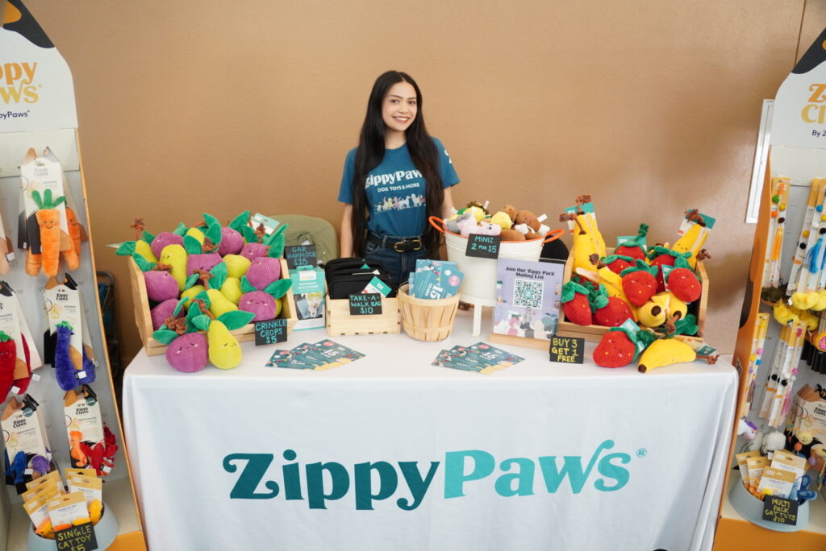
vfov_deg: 48.0
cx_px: 413
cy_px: 276
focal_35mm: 27
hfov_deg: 67.4
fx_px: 620
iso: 1250
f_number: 2.8
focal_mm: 18
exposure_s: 1/100
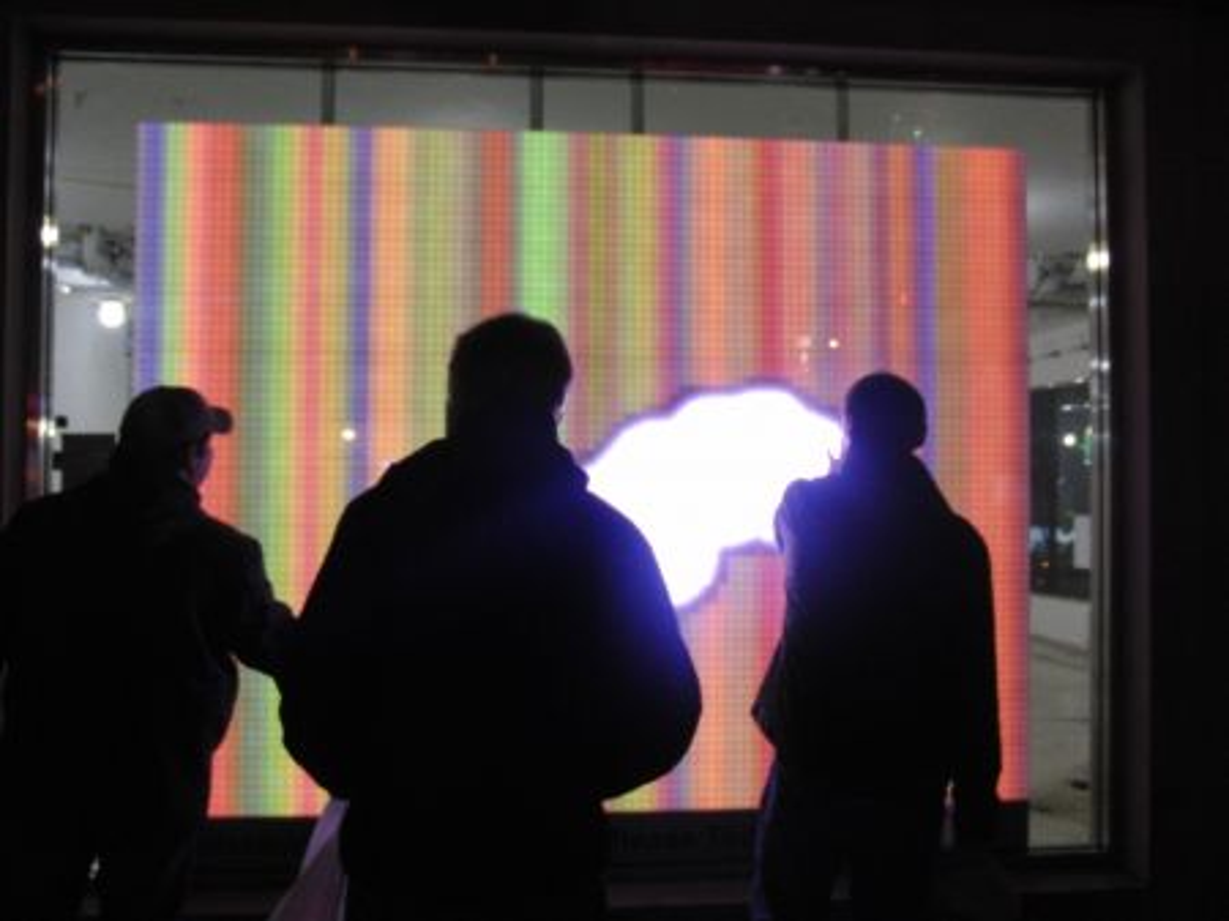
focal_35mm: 37
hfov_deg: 50.2
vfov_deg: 38.6
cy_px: 460
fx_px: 1313
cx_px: 614
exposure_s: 1/60
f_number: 3.6
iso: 400
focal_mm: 6.42
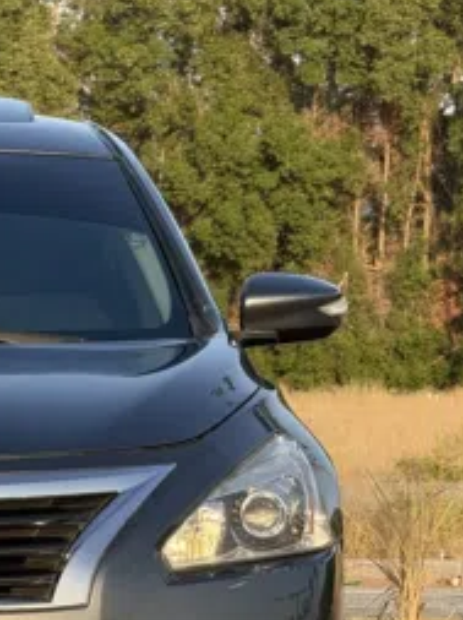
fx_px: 5435
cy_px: 377
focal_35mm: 304
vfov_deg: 6.5
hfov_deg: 4.9
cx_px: -137
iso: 50
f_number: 2.8
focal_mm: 15.66
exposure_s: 1/426
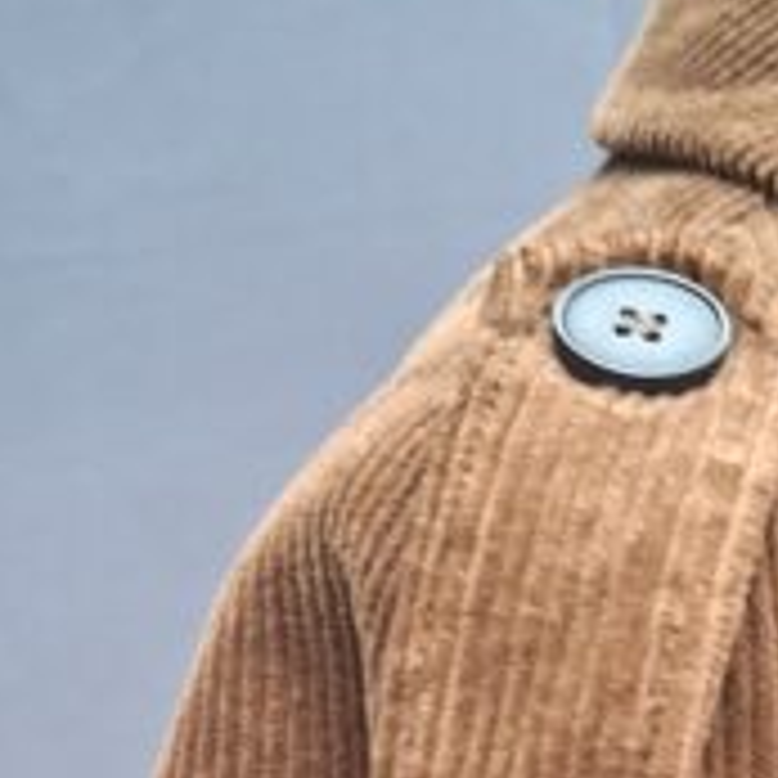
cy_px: 1003
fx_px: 2390
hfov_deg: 18.4
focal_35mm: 94
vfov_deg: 17.4
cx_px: 553
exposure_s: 1/50
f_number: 1.8
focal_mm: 5.54
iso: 200
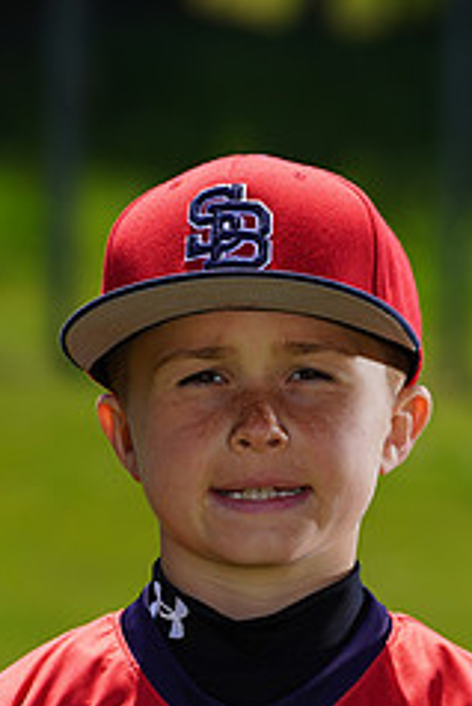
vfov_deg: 3.8
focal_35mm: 546
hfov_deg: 2.5
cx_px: 177
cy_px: 777
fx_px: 10722
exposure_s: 1/250
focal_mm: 224
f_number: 8
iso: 100
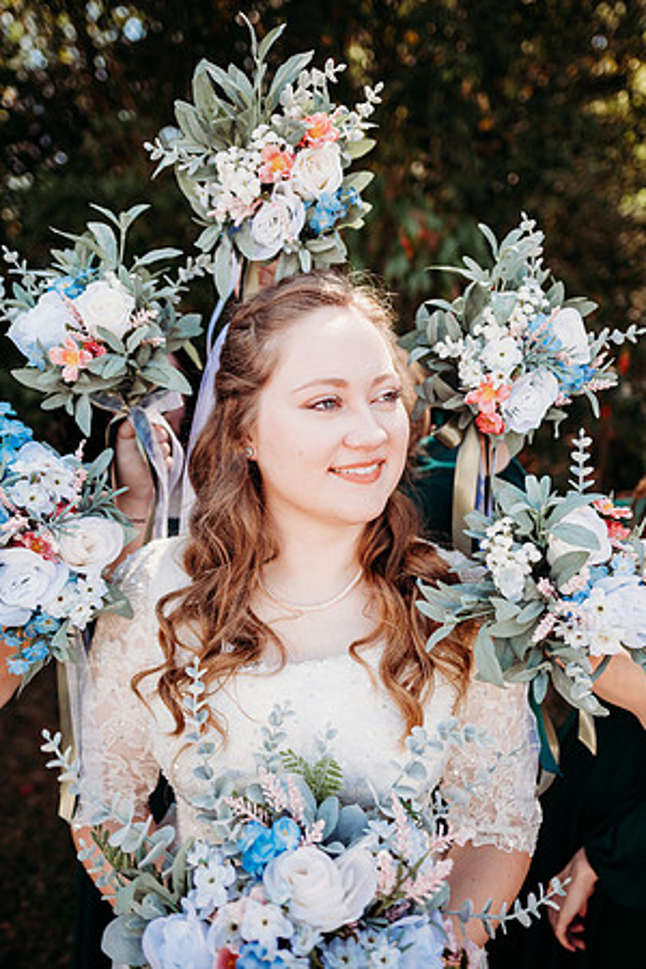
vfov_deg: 73.7
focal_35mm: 24
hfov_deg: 53.1
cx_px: 323
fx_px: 646
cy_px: 484
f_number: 2.2
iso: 160
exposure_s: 1/800
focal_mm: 24
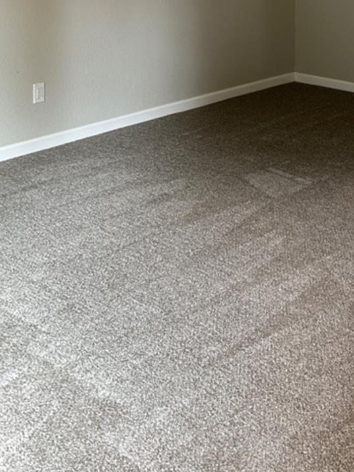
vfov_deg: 32.9
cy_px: 10
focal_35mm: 54
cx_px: 307
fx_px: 736
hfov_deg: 26.3
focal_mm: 5.7
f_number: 1.5
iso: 160
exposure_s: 1/60
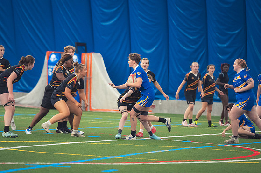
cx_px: 129
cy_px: 87
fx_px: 2253
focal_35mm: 311
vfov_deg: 4.4
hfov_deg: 6.6
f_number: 2.8
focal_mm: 200
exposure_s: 1/320
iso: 3600
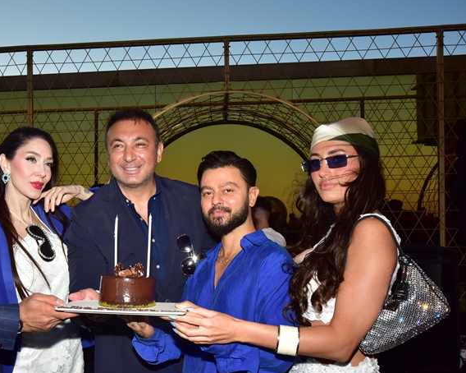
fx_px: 510
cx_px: 155
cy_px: 216
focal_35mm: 37
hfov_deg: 48.3
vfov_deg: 40.0
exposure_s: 1/160
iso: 400
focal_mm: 28
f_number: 4.5
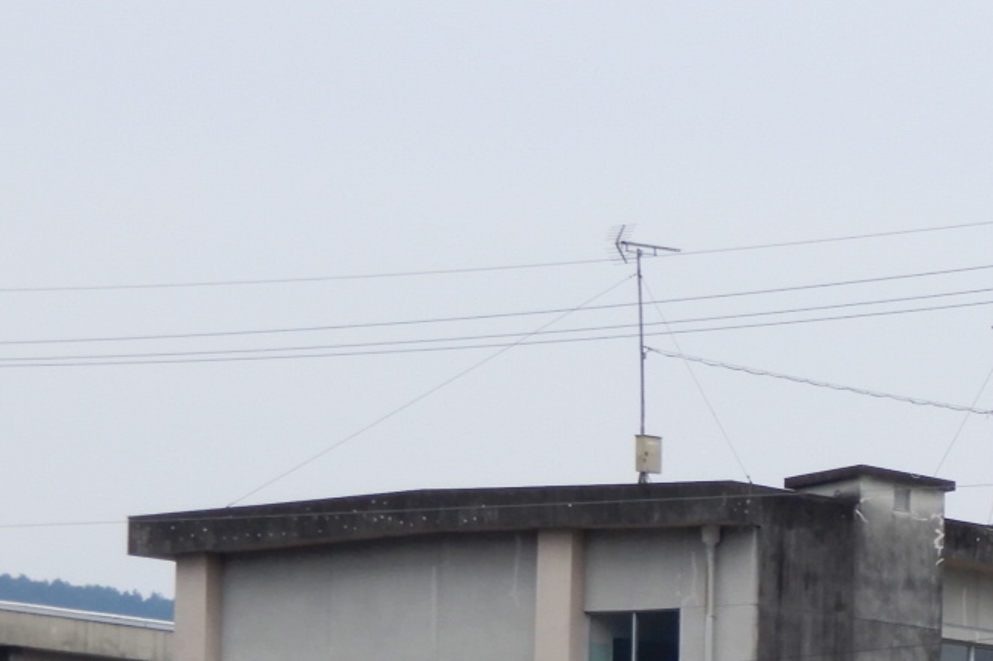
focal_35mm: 232
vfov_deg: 5.8
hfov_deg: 8.6
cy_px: 1052
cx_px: 1678
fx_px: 6397
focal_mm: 11.6
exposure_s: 1/320
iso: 80
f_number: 4.5
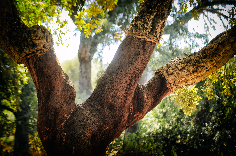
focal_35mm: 188
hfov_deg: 11.0
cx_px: 118
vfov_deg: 7.3
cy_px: 78
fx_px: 1228
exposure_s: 1/200
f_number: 4
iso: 320
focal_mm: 125
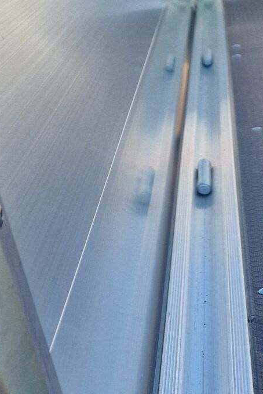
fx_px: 985
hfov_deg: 14.4
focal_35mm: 90
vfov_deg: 21.2
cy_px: 464
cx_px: 372
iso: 50
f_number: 1.8
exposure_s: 1/429
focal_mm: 6.4
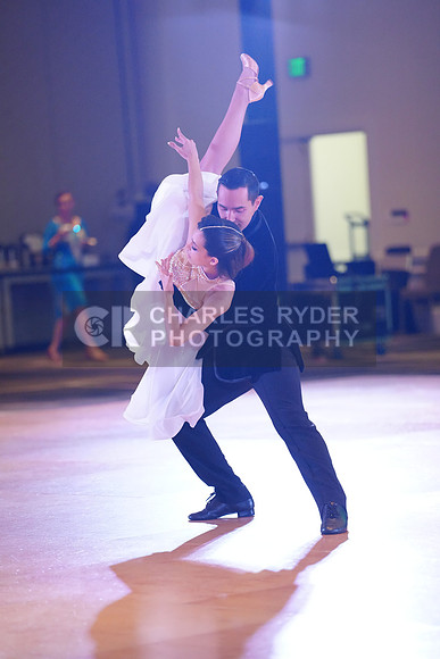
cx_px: 220
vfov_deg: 12.4
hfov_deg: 8.3
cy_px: 330
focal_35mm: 165
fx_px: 3023
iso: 5000
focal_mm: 165
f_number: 2.8
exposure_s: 1/400
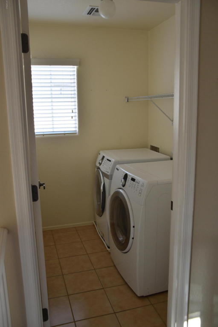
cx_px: 109
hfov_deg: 43.6
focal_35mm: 30
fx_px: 273
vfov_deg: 61.9
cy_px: 164
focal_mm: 20
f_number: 4
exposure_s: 1/60
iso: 400
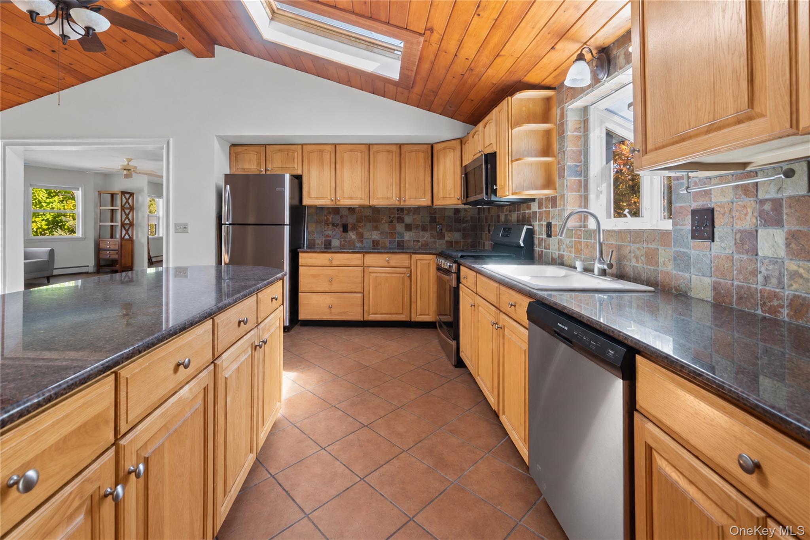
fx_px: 360
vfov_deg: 73.7
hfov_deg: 96.7
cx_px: 405
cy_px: 270
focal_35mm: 16
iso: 3200
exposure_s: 1/25
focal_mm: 16
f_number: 9
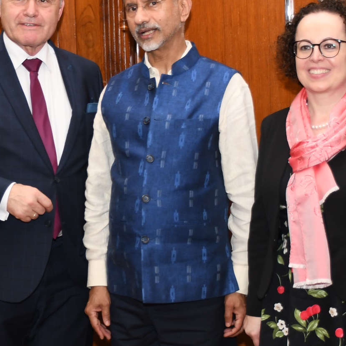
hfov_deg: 15.6
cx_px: 97
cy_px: 178
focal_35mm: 111
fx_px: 1255
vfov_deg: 15.7
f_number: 3.8
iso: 400
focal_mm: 26
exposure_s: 1/60
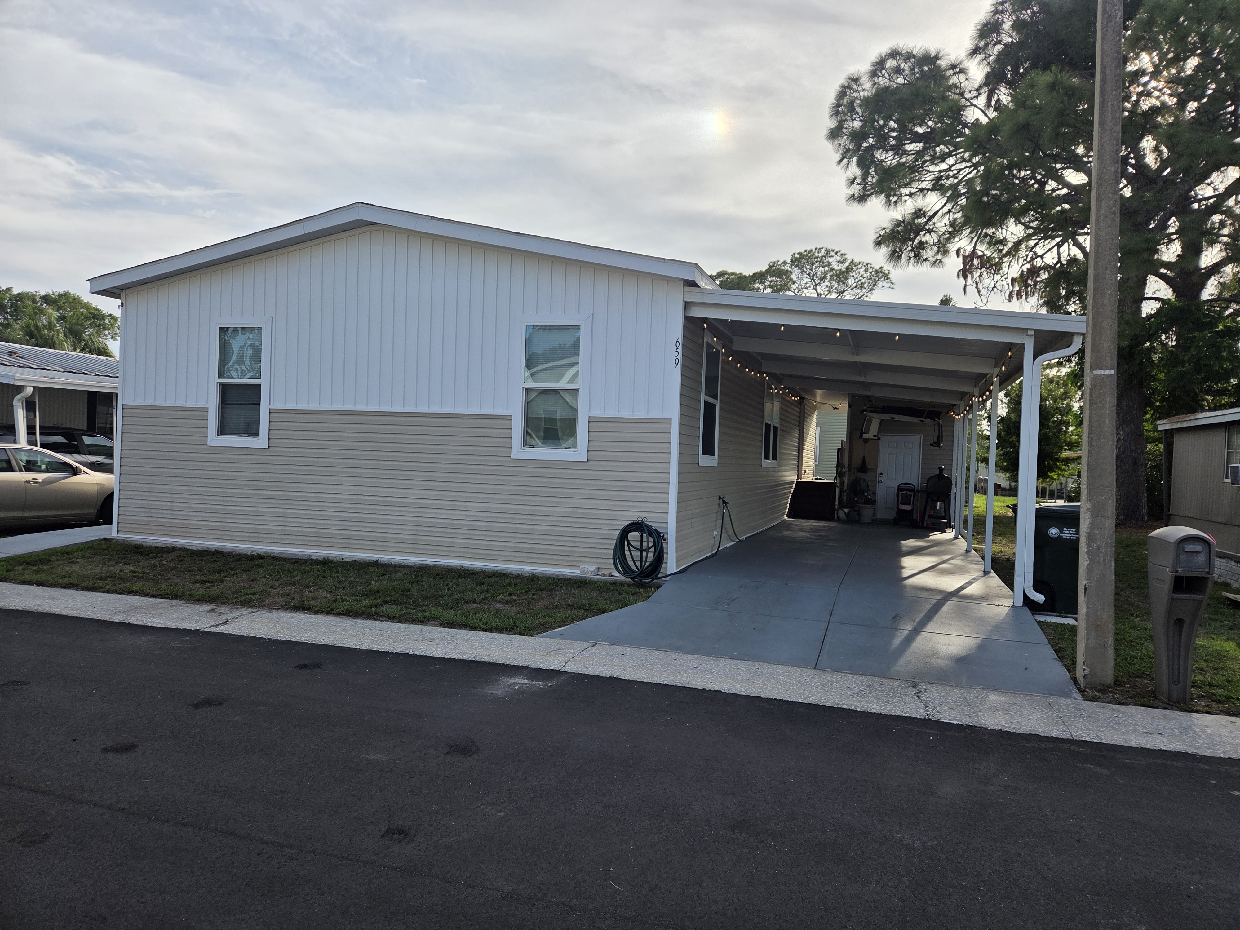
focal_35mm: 23
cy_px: 465
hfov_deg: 73.9
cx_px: 620
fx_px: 824
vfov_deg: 58.9
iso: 80
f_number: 1.8
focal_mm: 5.4
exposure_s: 1/4187
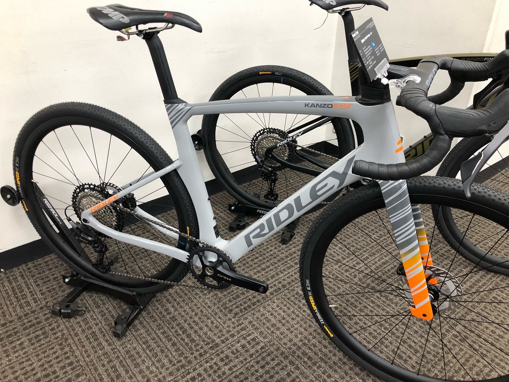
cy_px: 191
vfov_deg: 49.7
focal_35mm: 28
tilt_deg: -28.4
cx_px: 254
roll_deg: -0.6
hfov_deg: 63.4
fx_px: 412
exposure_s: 1/24
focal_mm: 3.99
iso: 40
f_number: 1.8
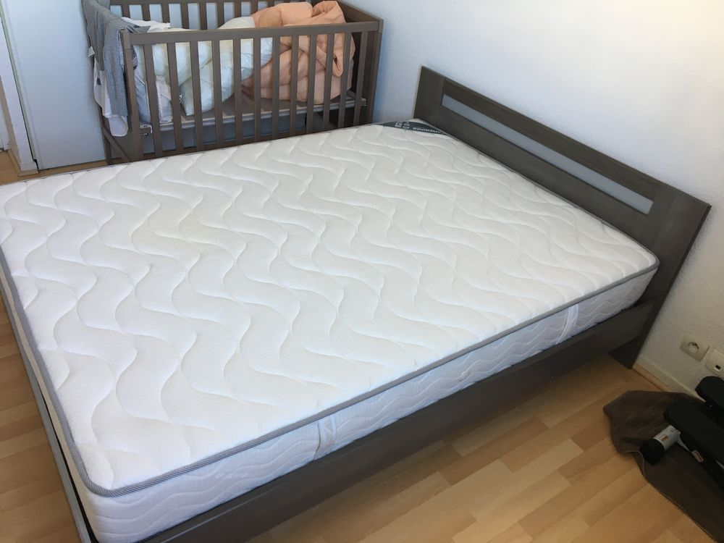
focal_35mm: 29
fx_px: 607
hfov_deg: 61.7
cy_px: 272
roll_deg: -7.1
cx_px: 362
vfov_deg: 48.2
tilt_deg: -35.7
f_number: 2.2
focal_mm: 4.15
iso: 64
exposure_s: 1/33
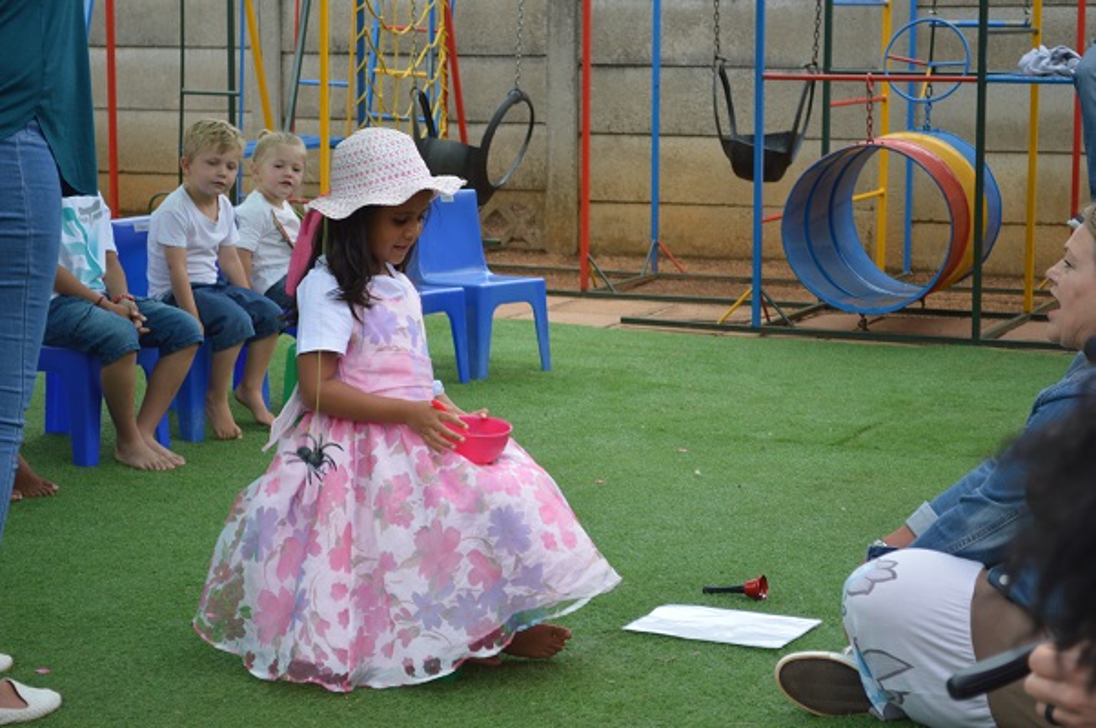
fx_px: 2509
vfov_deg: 16.5
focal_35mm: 82
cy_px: 364
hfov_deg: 24.6
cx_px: 548
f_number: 5.6
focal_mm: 55
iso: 100
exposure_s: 1/125
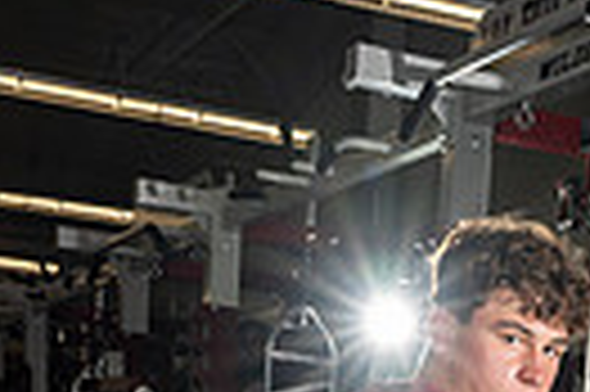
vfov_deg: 11.3
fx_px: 1637
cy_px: 951
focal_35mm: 100
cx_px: 446
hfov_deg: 20.3
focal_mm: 29
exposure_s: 1/250
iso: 200
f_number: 5.6
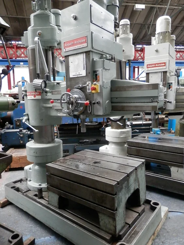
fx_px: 177
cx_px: 92
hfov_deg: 54.9
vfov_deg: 69.4
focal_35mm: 25
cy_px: 122
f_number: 3
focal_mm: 4.5
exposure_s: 1/8
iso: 250
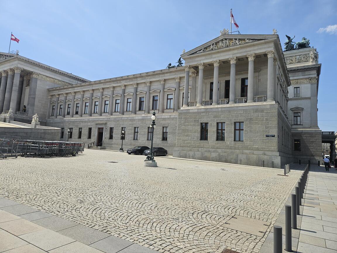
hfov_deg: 73.9
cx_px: 168
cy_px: 126
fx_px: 224
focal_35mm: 23
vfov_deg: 58.9
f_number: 1.8
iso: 25
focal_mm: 5.4
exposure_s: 1/3117
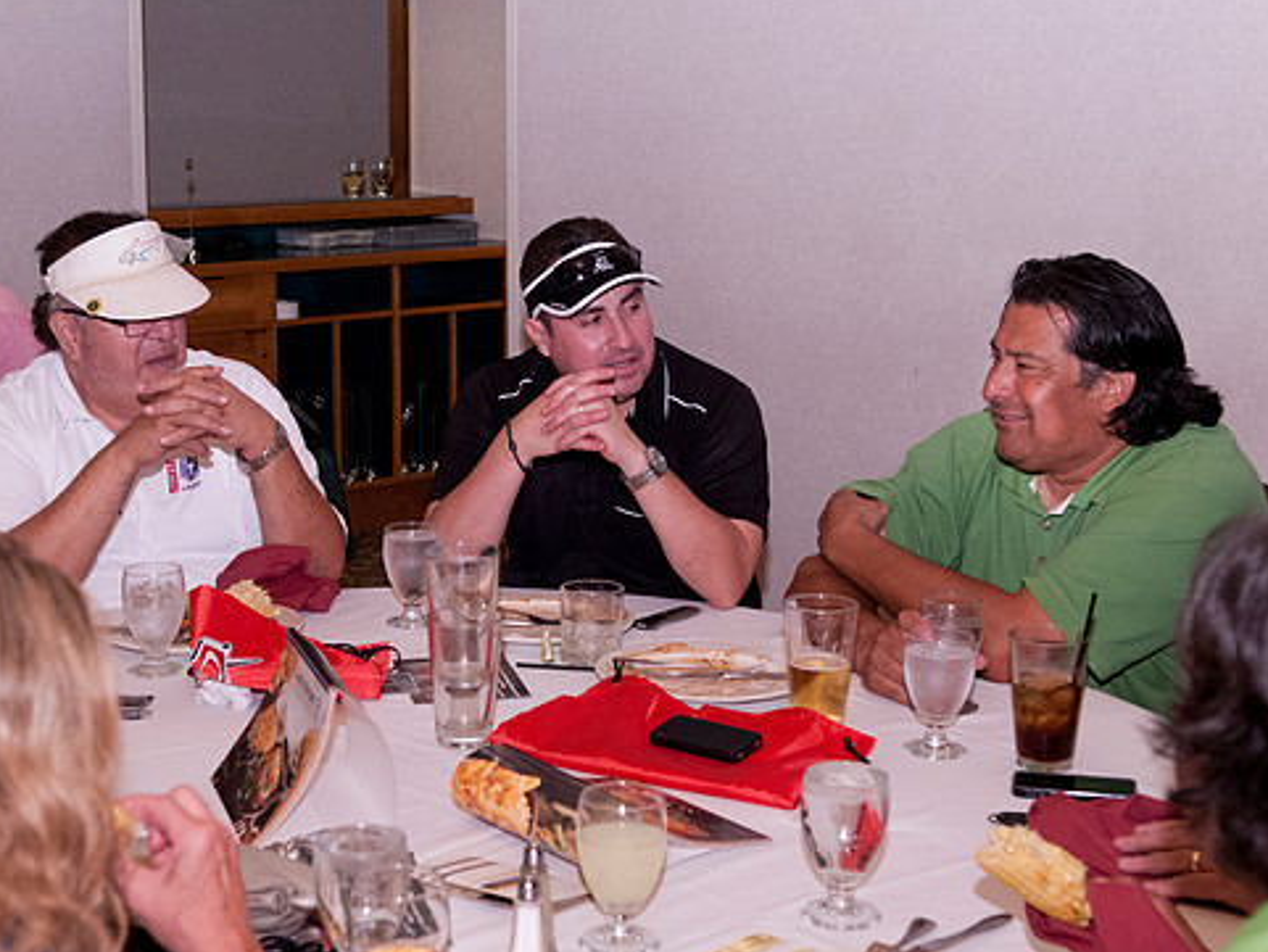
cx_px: 567
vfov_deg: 24.8
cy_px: 473
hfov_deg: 32.7
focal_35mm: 59
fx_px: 2162
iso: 1250
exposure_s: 1/100
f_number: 4.5
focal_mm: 34
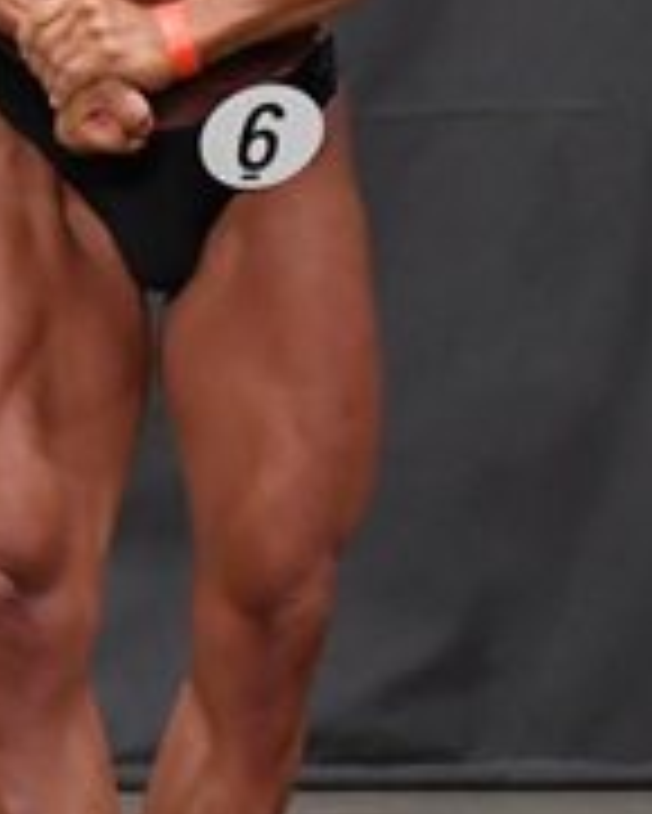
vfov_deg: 2.1
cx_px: 857
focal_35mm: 904
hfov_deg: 1.7
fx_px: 21787
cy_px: 211
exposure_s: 1/400
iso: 5000
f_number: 5.6
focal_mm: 150
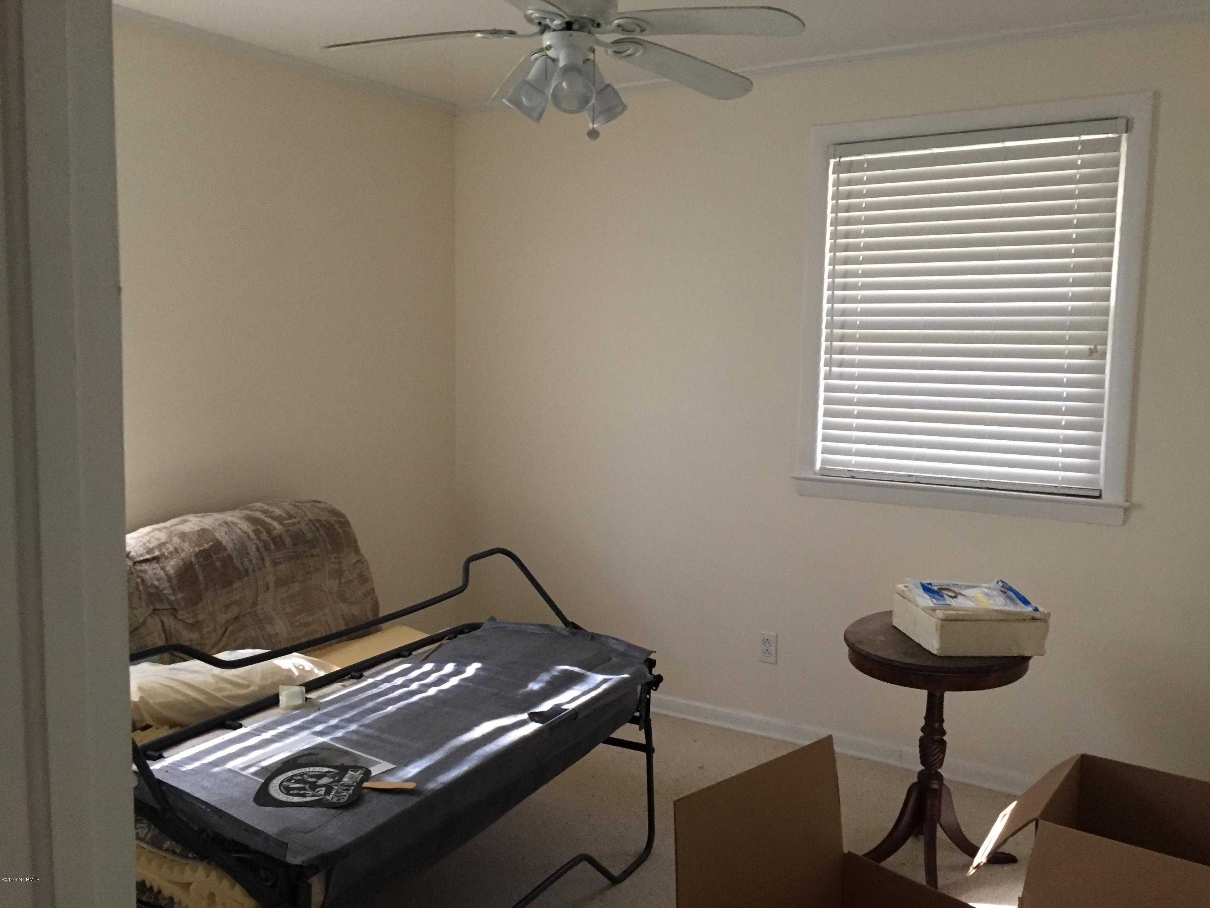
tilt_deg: -4.6
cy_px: 454
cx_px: 605
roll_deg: -1.8
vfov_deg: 48.2
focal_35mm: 29
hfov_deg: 61.7
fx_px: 1014
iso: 160
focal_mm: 4.15
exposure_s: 1/30
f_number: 2.2
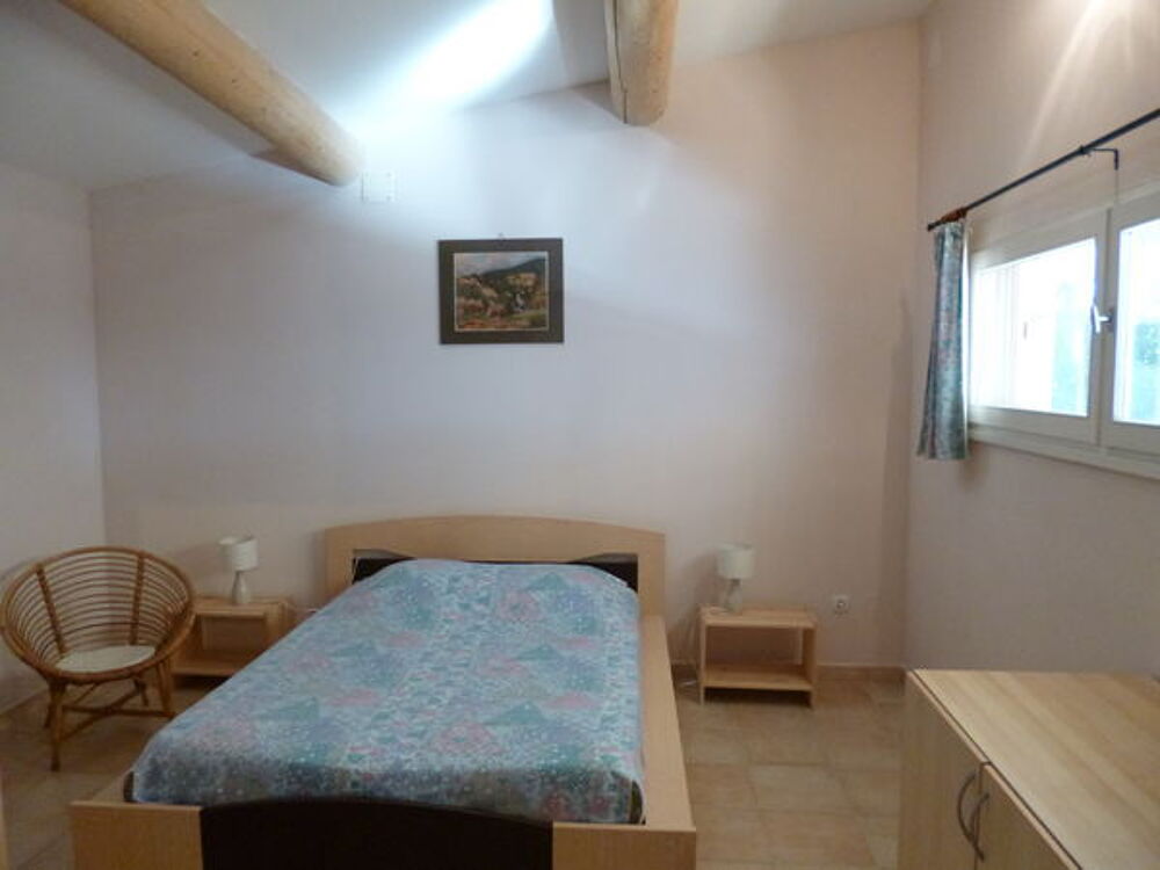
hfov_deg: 71.6
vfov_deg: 56.8
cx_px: 580
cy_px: 435
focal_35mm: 24
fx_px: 804
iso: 400
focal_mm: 4.3
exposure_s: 1/25
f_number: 2.5
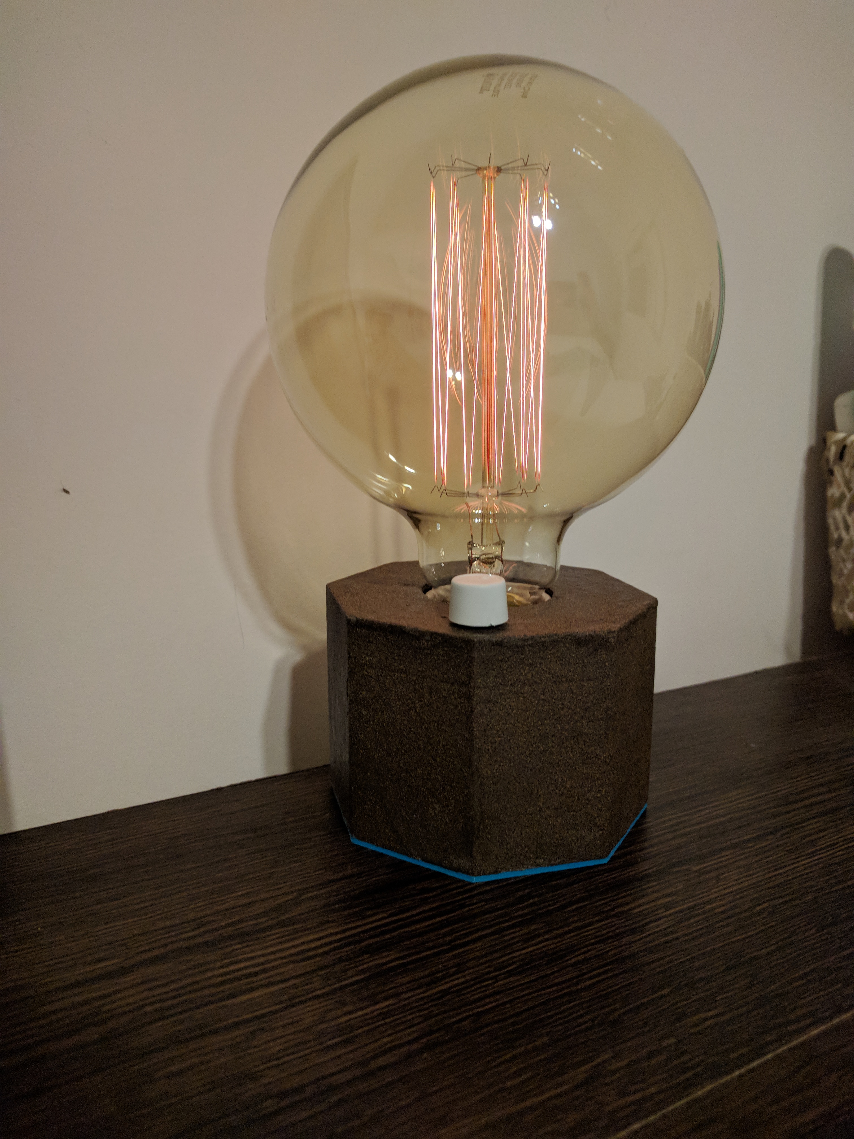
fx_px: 855
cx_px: 427
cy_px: 570
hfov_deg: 53.1
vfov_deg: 67.3
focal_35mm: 26
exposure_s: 1/70.7
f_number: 2
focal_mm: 4.67
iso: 394
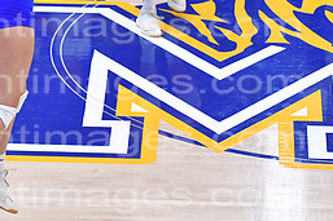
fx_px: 2978
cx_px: 10
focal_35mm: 322
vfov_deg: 4.3
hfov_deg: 6.4
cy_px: -1
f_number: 3.2
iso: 6400
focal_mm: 95
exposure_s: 1/1000
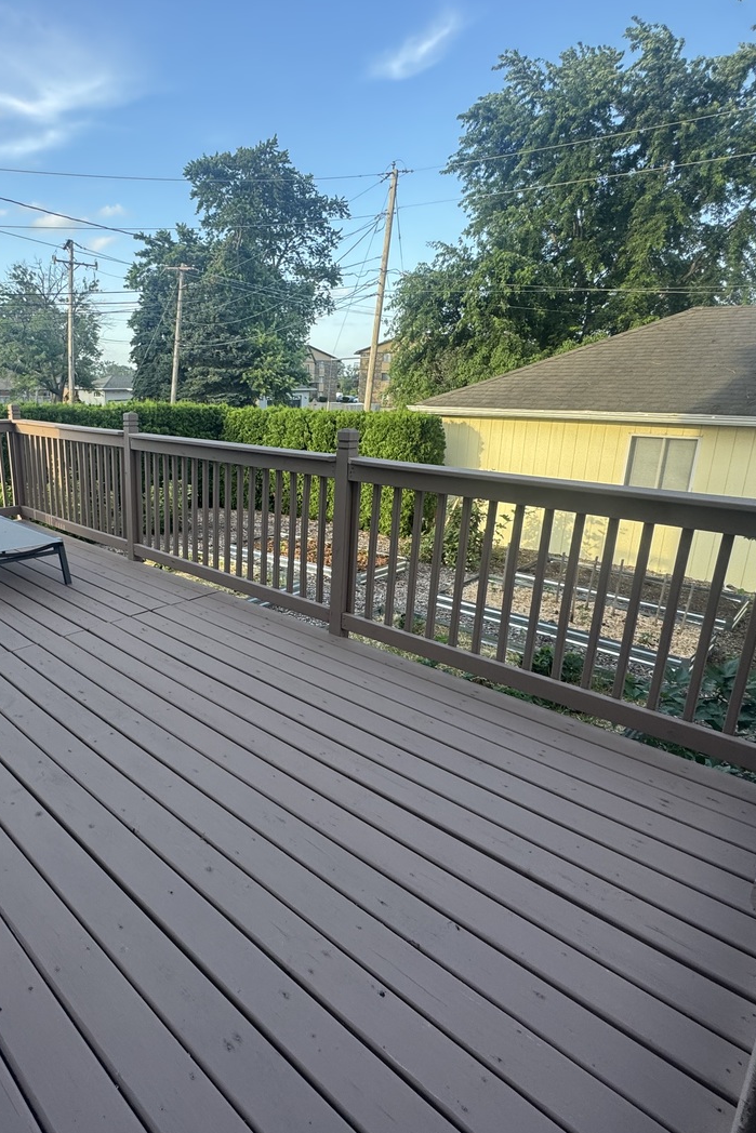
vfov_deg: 84.0
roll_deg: -0.9
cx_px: 244
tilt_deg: -17.6
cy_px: 557
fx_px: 630
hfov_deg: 60.3
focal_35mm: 20
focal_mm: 2.22
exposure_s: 1/168
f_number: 2.2
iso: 40
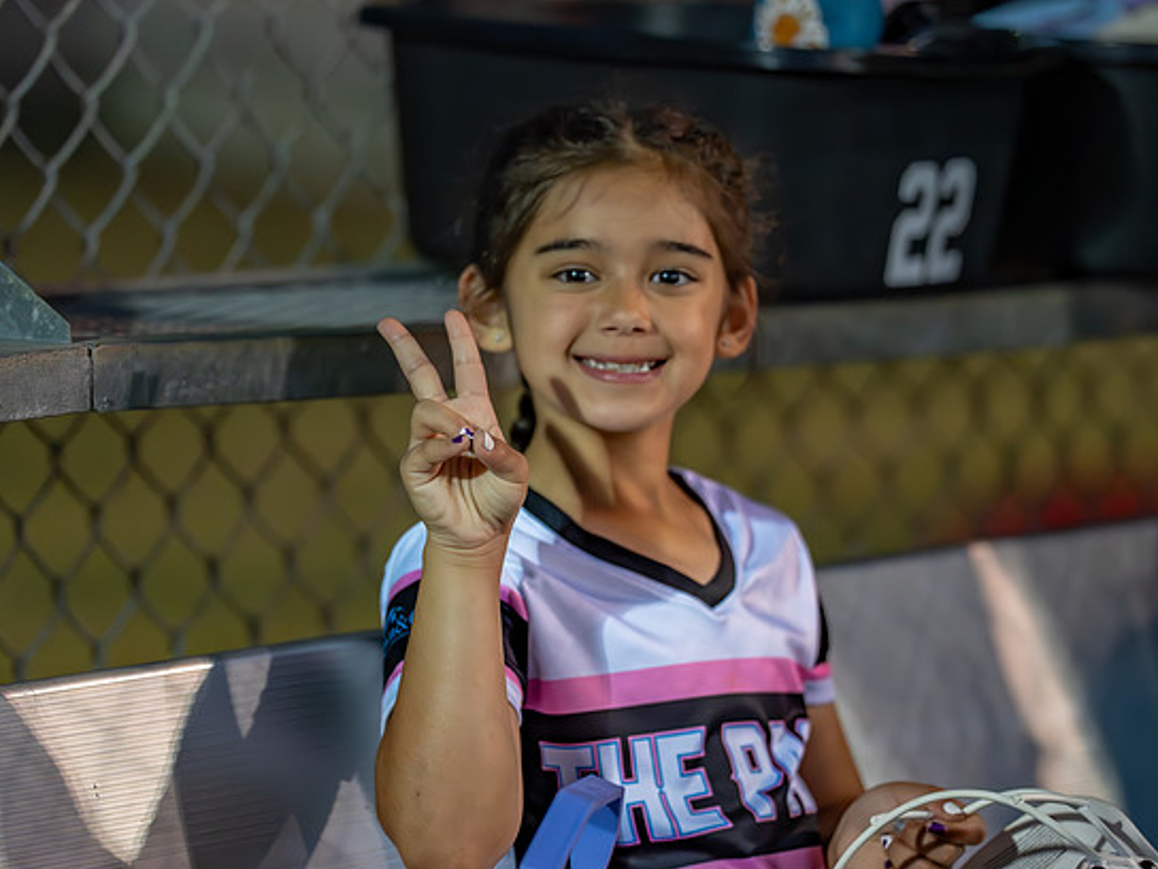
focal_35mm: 228
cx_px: 559
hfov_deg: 8.7
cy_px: 484
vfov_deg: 6.5
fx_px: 7627
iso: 4000
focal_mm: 135
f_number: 1.8
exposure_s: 1/1000
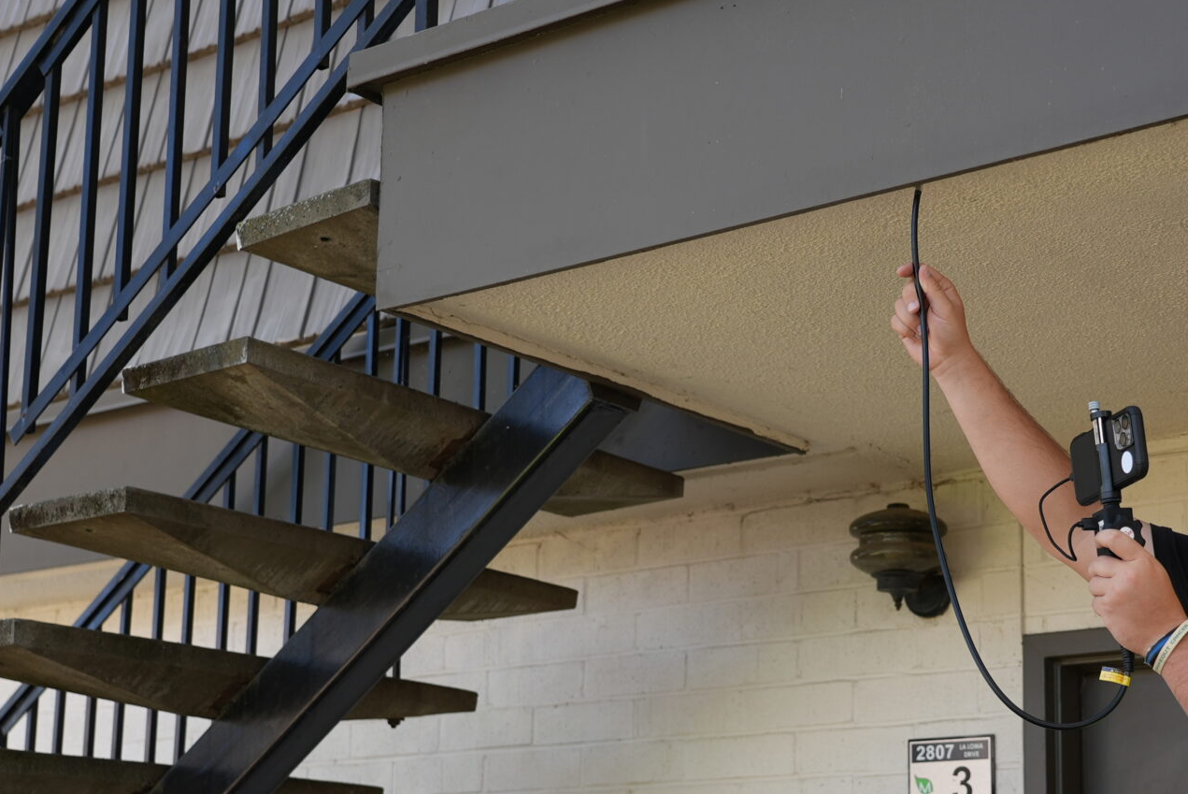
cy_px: 598
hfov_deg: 34.0
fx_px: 1915
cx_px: 828
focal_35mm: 58
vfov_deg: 23.2
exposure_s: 1/160
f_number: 4
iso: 100
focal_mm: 36
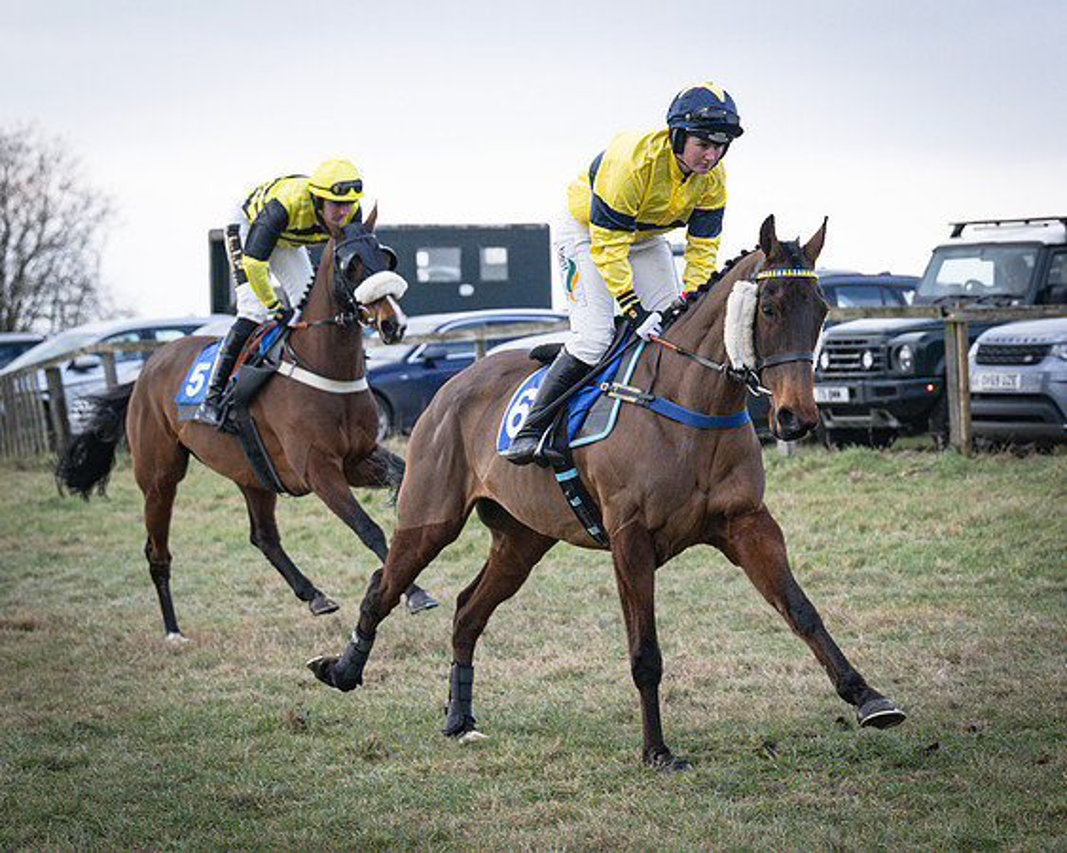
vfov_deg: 10.7
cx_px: 748
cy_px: 411
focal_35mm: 145
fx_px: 4565
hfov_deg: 13.3
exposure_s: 1/1600
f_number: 4
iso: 400
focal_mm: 70
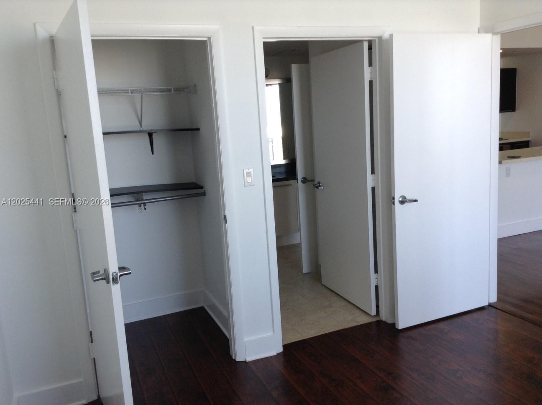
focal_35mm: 33
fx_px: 516
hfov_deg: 55.4
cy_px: 202
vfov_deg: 42.8
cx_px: 271
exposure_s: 1/60
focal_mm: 3.3
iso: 25
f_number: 2.4
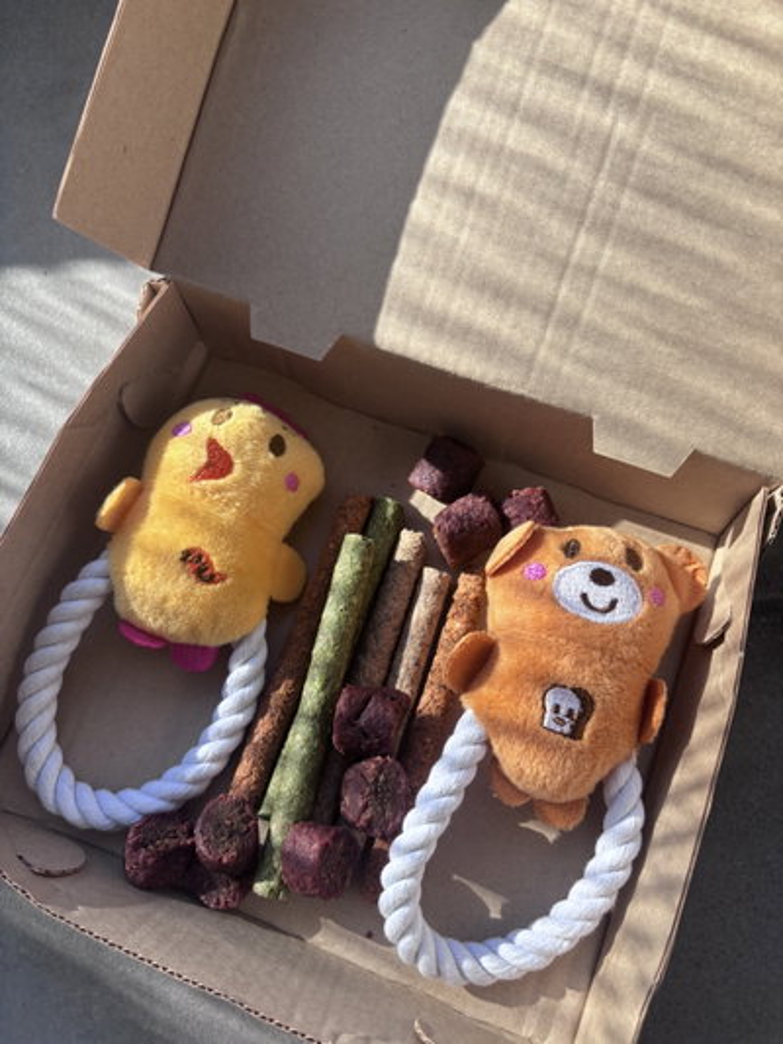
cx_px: 392
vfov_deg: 67.3
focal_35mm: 26
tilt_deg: -73.4
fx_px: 784
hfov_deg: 53.1
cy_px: 522
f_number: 1.6
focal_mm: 5.96
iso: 50
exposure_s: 1/311
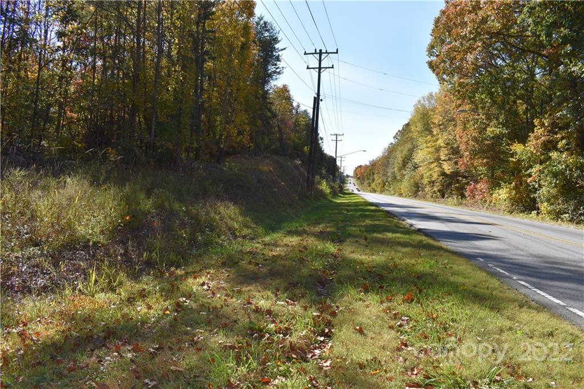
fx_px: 438
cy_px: 194
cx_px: 292
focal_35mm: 27
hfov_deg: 67.4
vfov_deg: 47.9
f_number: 7.1
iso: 100
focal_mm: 18
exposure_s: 1/200
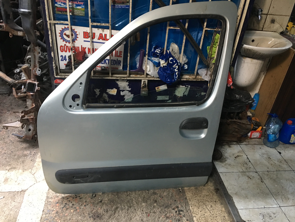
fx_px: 247
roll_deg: -6.3
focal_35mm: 29
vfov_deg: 48.2
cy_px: 111
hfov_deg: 61.7
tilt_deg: -31.6
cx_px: 148
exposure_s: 1/17
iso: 100
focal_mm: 4.15
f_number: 2.2
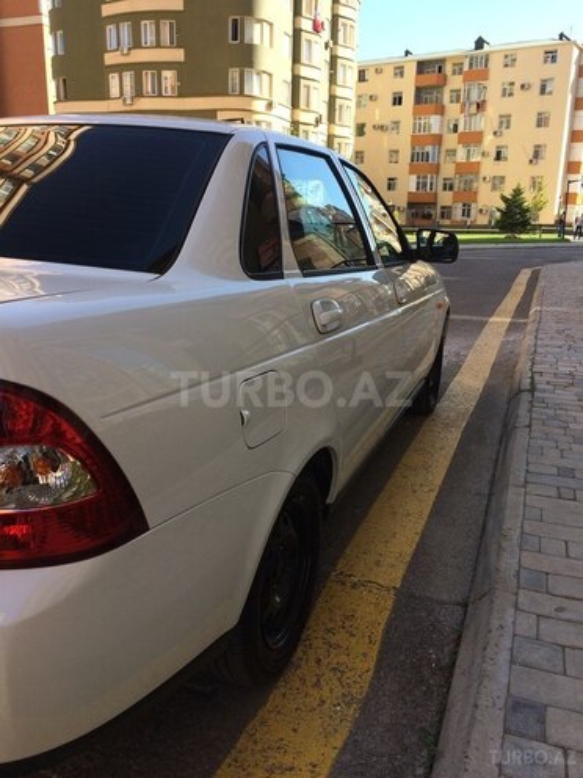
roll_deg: +1.0
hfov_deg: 48.2
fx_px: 651
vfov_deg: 61.7
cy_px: 389
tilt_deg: -15.0
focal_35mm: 29
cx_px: 292
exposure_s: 1/684
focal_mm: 4.15
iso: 32
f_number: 2.2
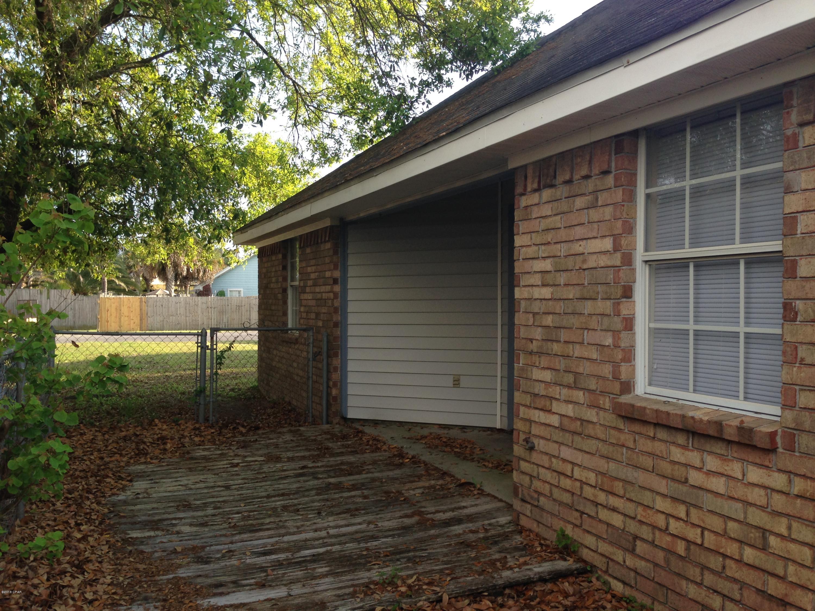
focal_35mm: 33
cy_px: 306
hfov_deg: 55.4
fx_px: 777
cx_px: 408
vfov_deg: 42.9
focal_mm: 4.12
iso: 50
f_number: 2.4
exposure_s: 1/293
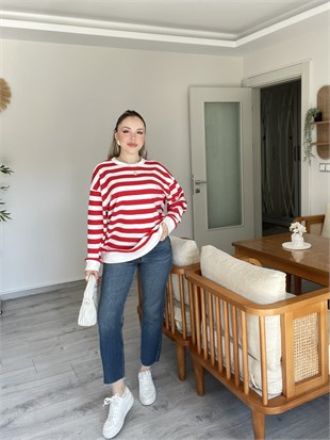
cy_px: 220
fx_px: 381
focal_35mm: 30
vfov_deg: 59.9
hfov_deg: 46.8
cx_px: 165
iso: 80
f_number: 2.2
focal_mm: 2.71
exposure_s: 1/121
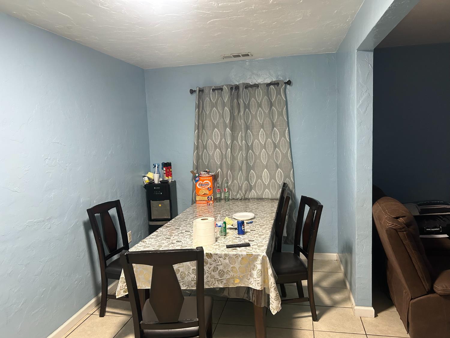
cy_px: 169
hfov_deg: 67.3
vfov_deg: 53.1
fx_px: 338
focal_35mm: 26
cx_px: 225
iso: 250
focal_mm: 5.7
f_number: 1.5
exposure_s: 1/60
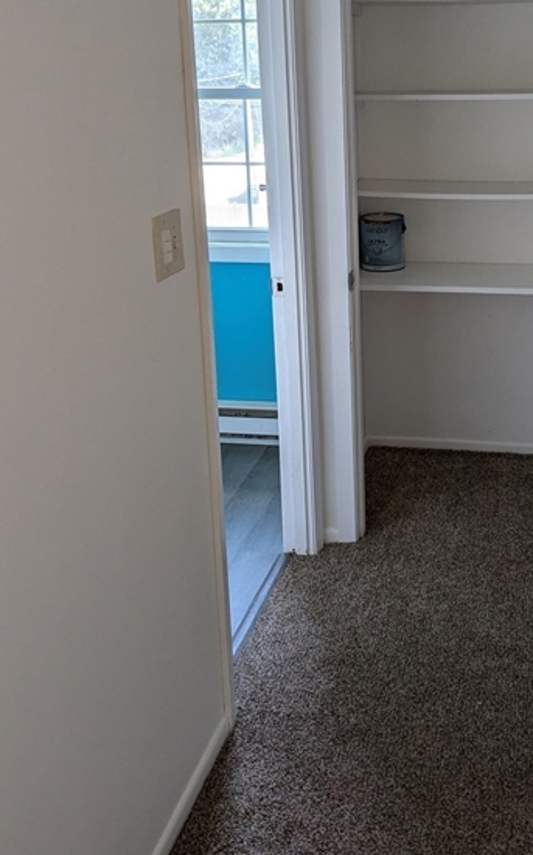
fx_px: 931
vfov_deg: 48.5
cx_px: 401
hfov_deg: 31.4
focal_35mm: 40
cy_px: 289
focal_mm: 4.38
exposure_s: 1/60
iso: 67
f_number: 1.73
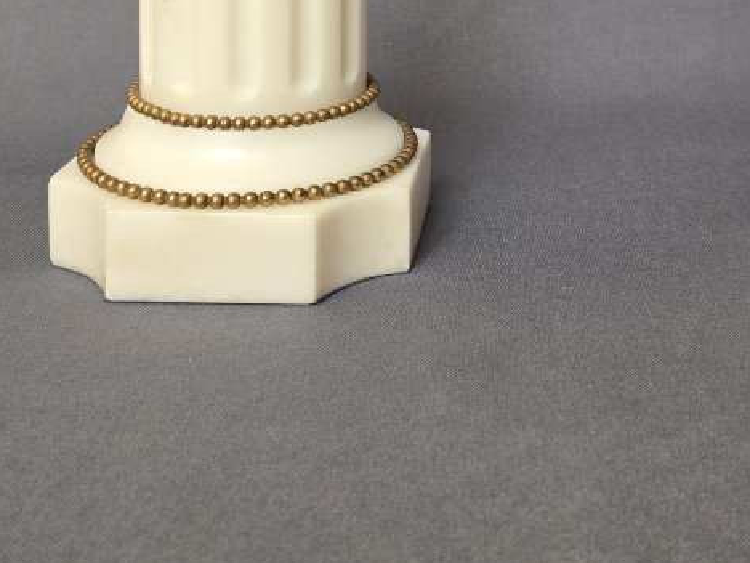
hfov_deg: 31.7
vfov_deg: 23.3
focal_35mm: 59
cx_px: 612
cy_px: -53
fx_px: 1278
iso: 640
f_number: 1.7
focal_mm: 6.3
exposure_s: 1/100
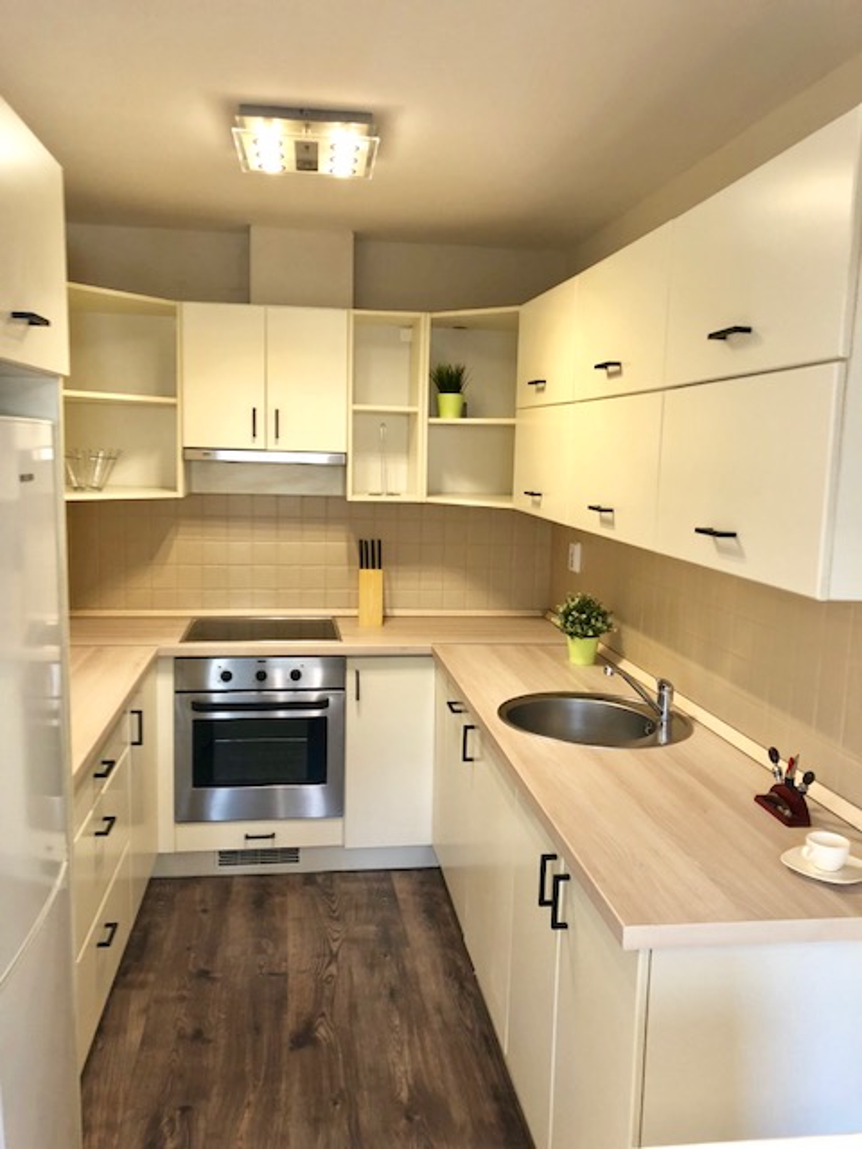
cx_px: 431
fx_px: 930
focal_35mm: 28
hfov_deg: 49.7
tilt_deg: -6.8
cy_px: 574
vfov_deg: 63.4
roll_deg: -1.0
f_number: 1.8
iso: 40
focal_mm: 4
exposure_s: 1/20
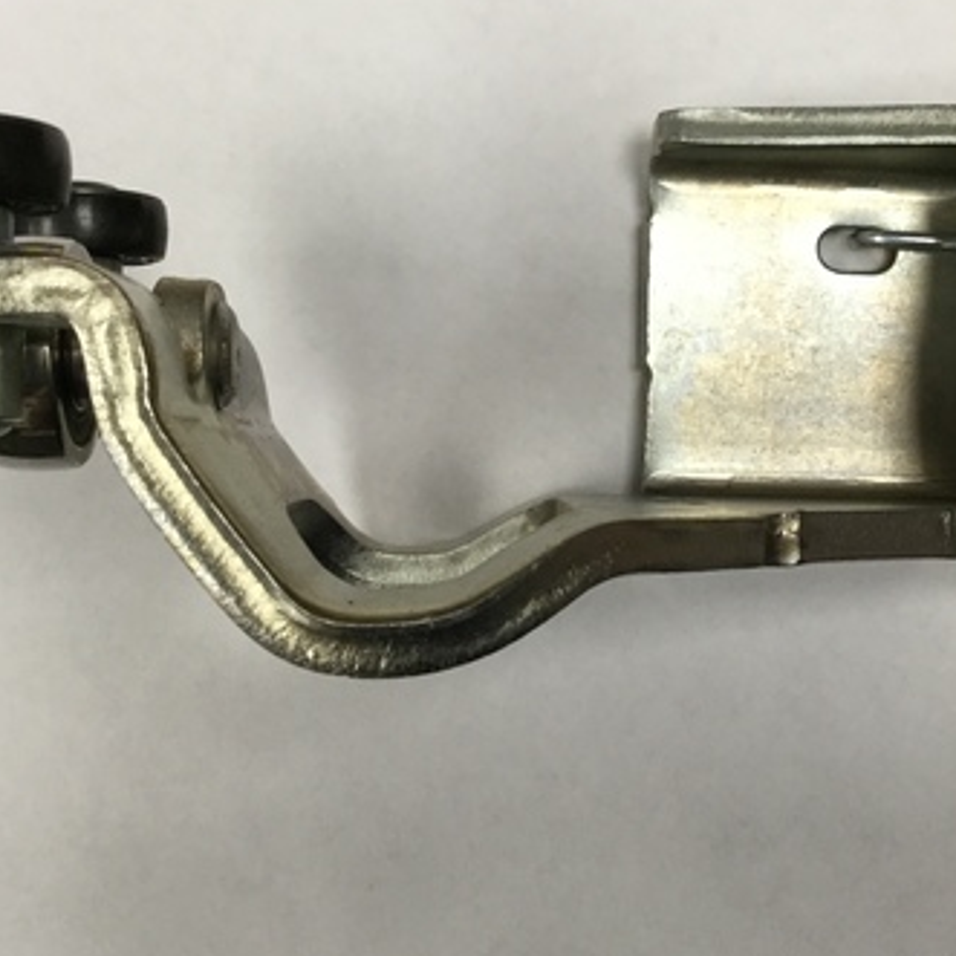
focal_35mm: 53
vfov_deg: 32.2
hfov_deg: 31.8
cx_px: 664
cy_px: 422
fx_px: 1656
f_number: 2.4
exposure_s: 1/30
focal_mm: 3.3
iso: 40
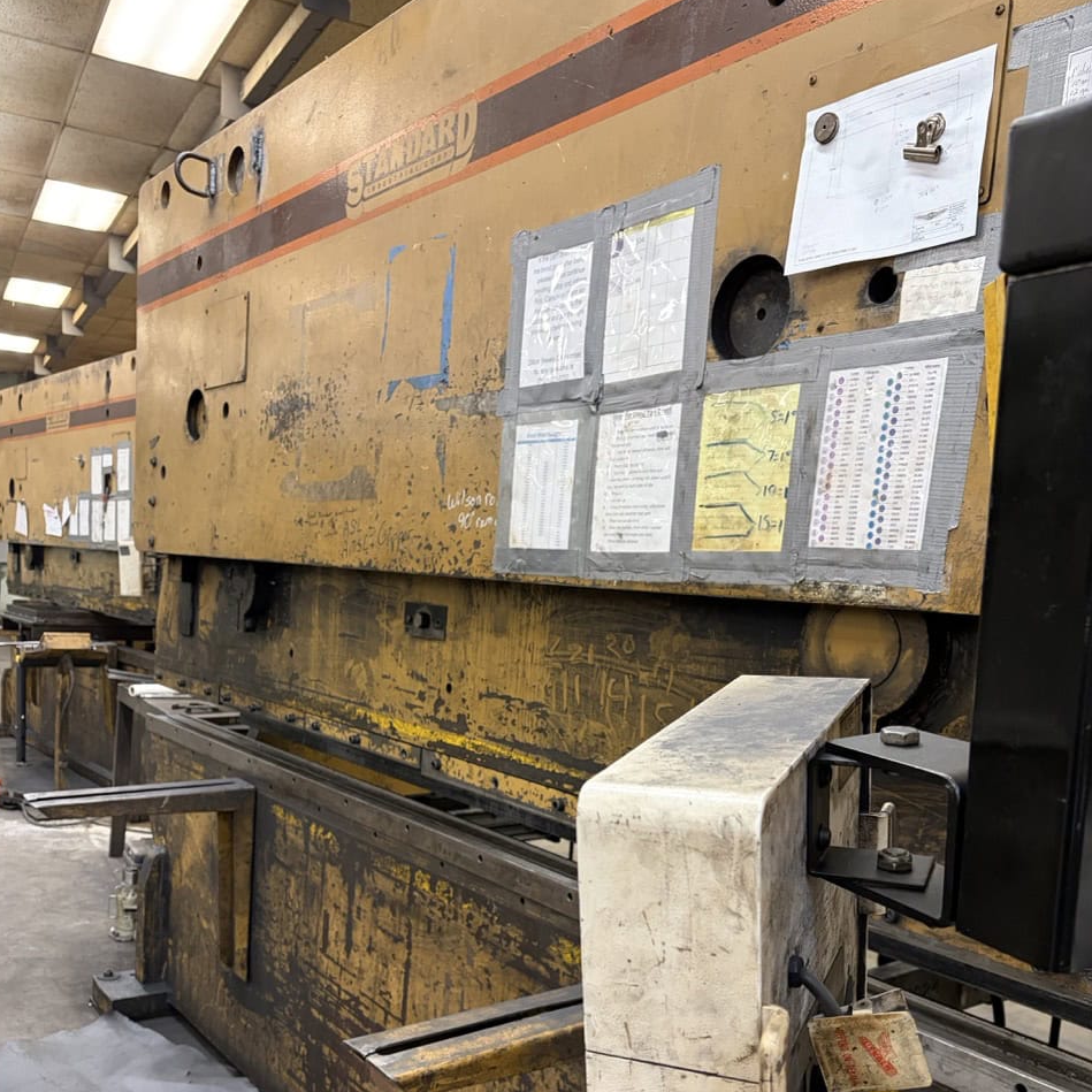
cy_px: 724
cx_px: 541
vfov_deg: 51.6
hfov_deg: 52.5
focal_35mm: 31
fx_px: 1106
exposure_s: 1/60
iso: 200
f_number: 1.6
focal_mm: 6
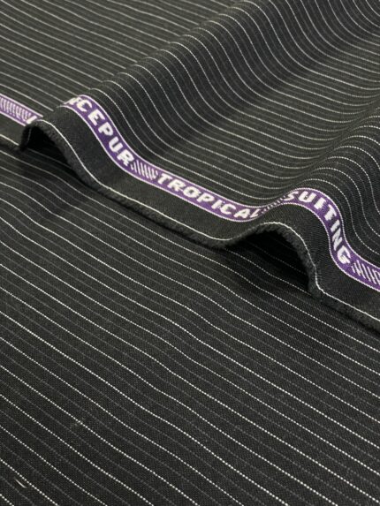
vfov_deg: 36.8
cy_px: 253
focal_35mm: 52
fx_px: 761
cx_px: 190
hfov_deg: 28.0
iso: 160
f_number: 2
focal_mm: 6
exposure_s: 1/50
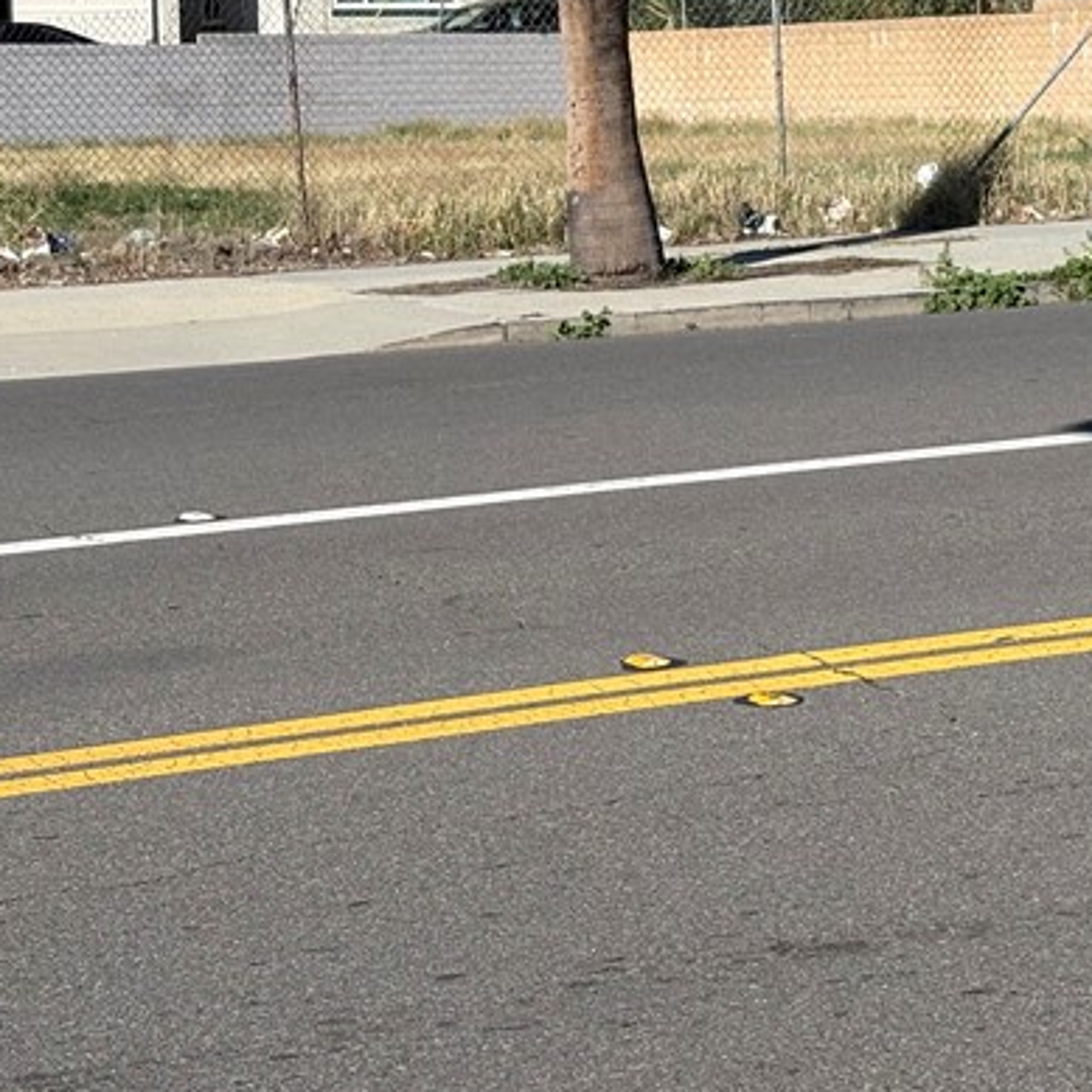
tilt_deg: -2.5
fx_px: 4319
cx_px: 949
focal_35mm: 121
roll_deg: +1.1
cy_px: 314
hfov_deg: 14.3
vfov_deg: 14.4
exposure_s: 1/3448
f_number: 1.6
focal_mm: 5.96
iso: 32
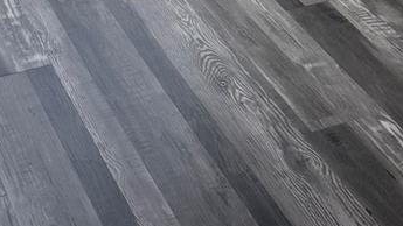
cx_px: 90
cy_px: -334
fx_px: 972
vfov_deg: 11.0
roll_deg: +0.5
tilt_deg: -14.1
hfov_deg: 23.1
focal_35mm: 91
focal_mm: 6.76
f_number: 1.78
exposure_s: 1/264
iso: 80
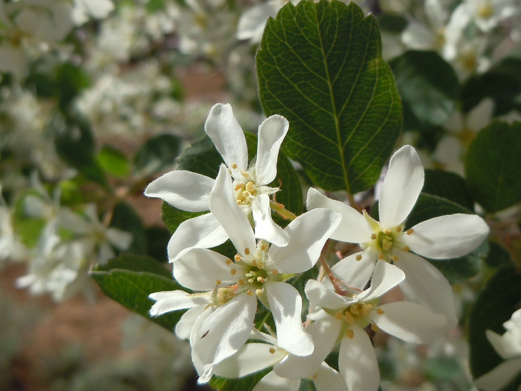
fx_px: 798
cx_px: 302
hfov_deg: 36.1
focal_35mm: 53
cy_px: 229
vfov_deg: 27.5
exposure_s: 1/400
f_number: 7
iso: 100
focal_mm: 5.4
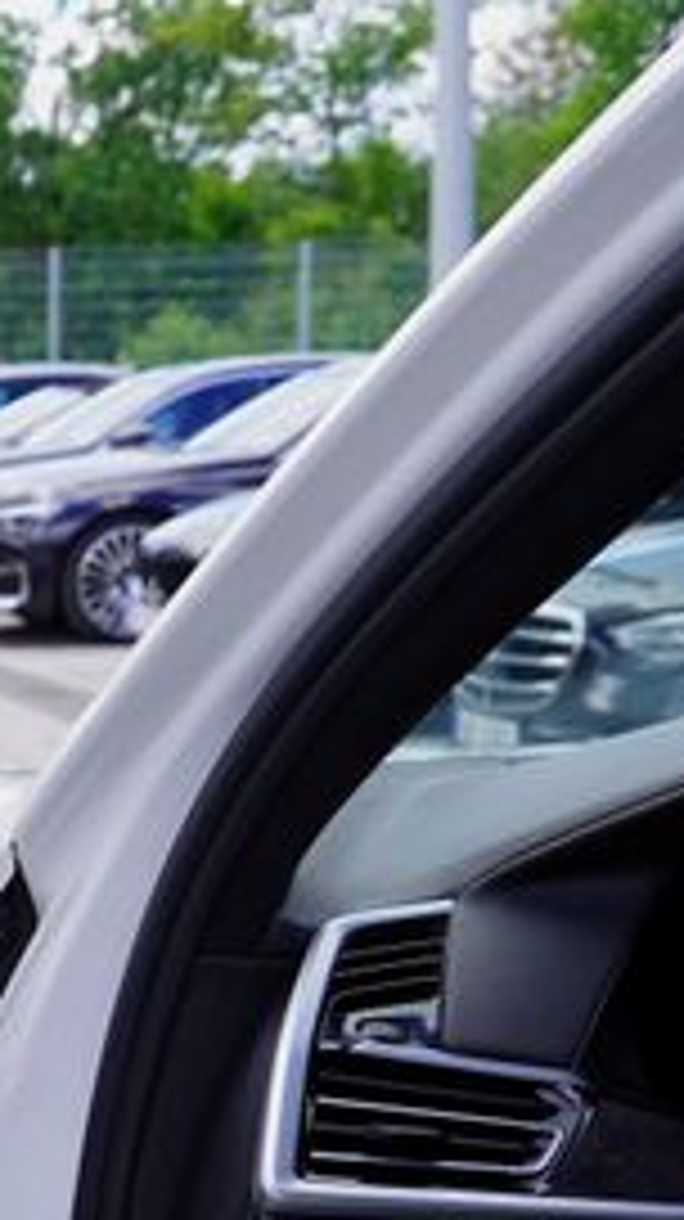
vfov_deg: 22.1
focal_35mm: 95
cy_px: 1029
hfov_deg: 10.2
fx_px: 3070
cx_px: -1192
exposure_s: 1/200
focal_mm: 24
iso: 100
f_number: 4.5
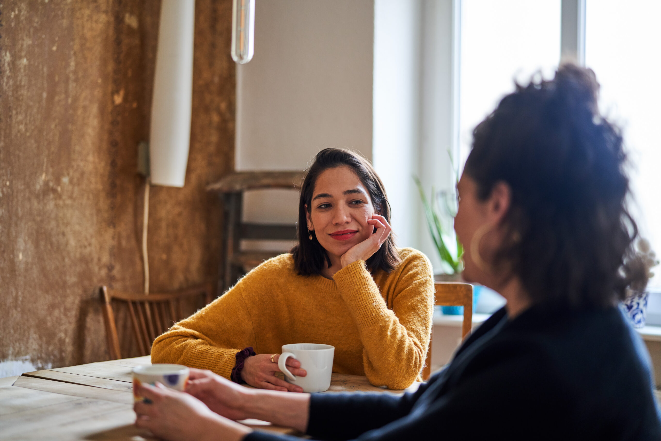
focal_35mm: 50
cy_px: 220
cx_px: 330
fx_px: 918
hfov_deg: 39.6
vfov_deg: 27.0
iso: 800
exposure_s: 1/125
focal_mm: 50
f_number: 1.4
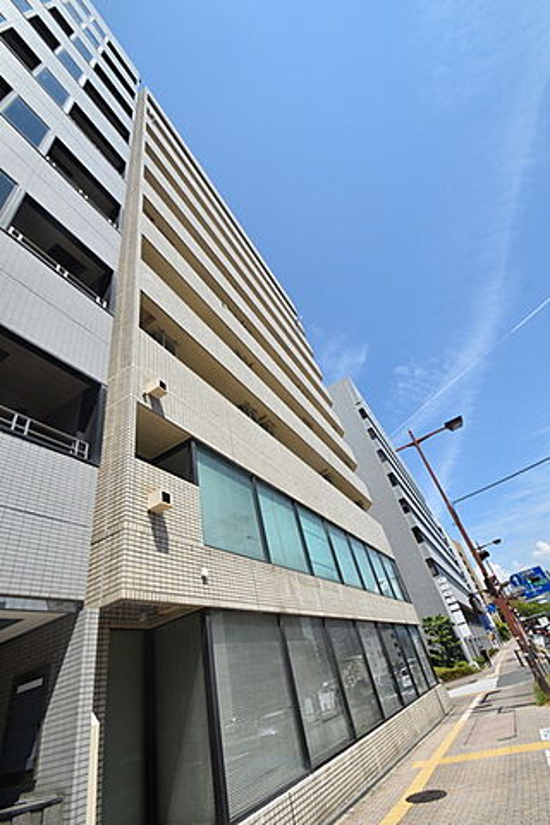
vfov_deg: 100.4
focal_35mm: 15
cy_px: 412
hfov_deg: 77.3
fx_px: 344
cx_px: 275
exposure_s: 1/250
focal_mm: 10
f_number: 8
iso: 100
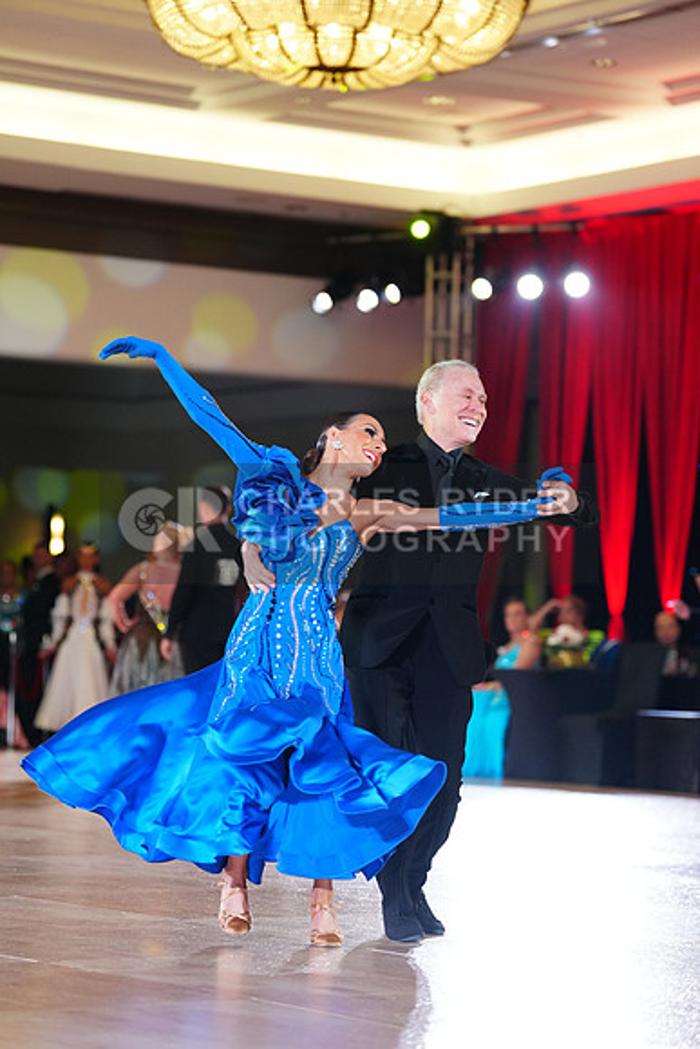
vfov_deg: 18.6
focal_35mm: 110
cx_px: 350
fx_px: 3206
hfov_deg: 12.5
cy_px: 524
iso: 2500
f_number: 2.8
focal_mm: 110
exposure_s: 1/400
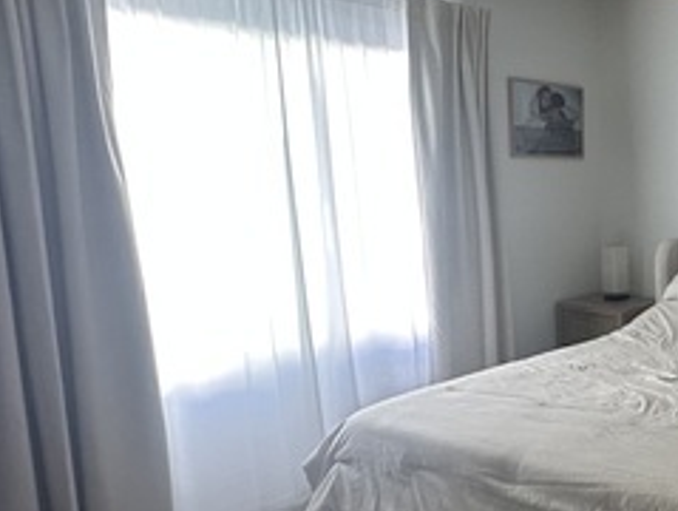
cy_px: 267
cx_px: 872
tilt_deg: -8.5
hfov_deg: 34.5
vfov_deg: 36.9
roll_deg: -2.0
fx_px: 765
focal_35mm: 39
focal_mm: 2.22
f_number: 2.2
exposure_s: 1/120
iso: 200
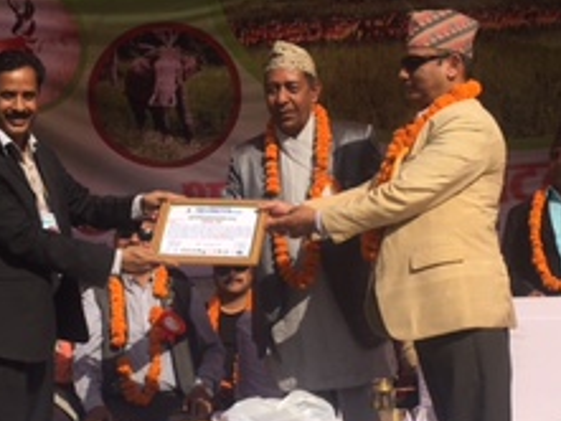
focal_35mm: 84
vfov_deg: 17.4
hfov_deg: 23.2
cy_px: 347
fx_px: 1362
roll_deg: +3.3
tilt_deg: +2.0
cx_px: 185
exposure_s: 1/2481
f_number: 2.2
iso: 25
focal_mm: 4.15
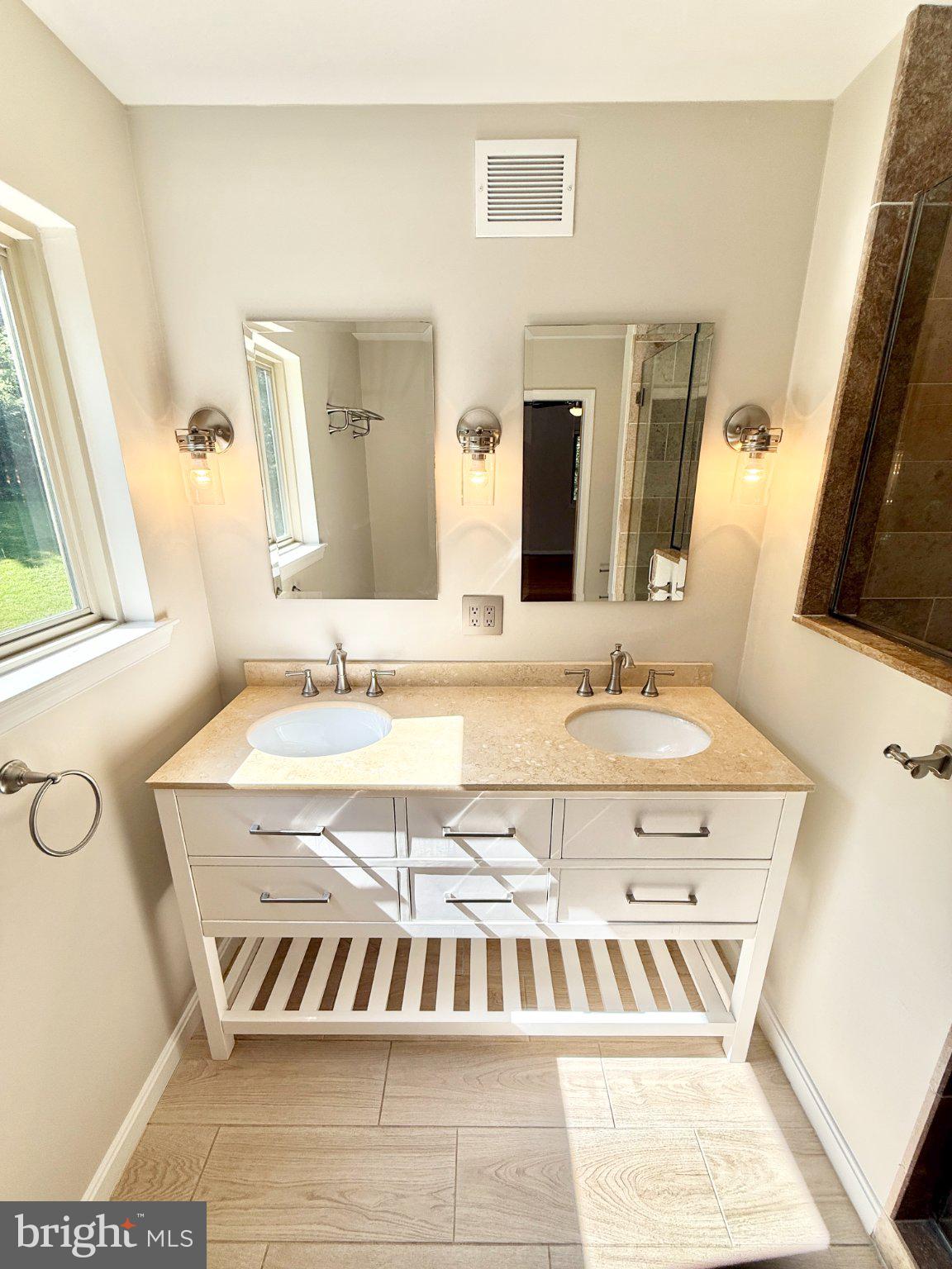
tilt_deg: -17.1
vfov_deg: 102.1
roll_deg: -0.4
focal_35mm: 14
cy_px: 634
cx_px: 476
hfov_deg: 85.7
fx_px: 513
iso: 64
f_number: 2.2
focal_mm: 2.22
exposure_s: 1/430
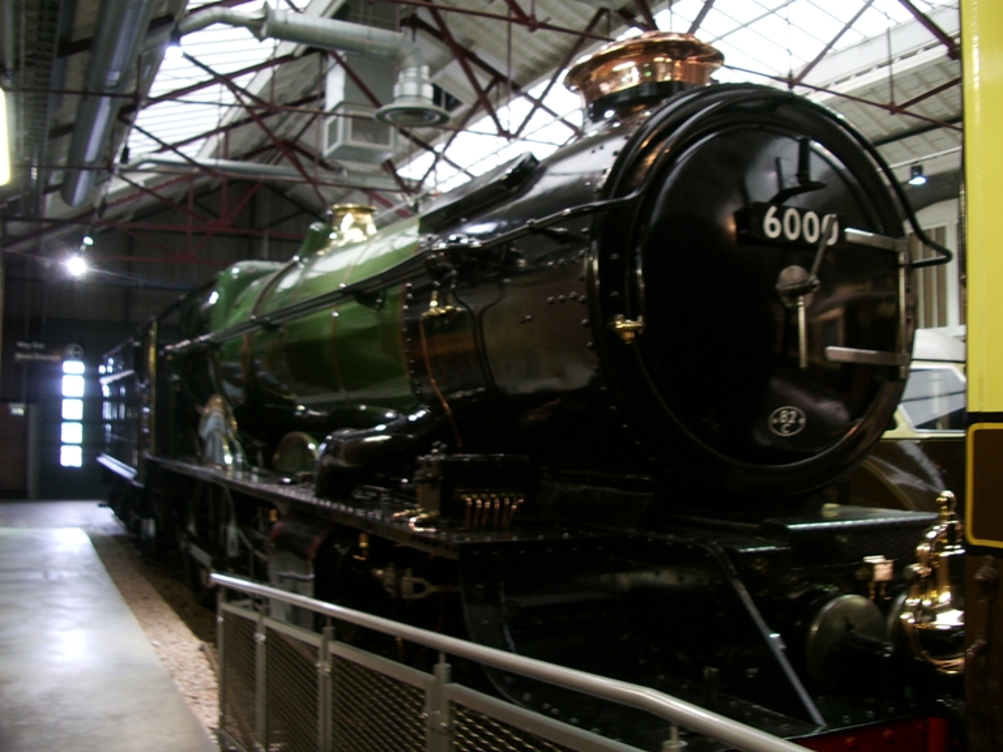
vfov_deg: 40.7
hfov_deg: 52.6
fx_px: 1014
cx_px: 502
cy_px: 376
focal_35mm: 35
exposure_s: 1/4
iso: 100
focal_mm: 5.8
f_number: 2.6
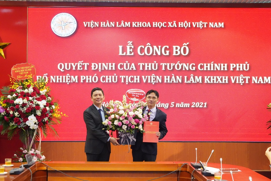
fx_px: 580
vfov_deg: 17.7
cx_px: 136
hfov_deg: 26.3
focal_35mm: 77
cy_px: 90
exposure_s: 1/100
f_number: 6.3
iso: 16000
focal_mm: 77
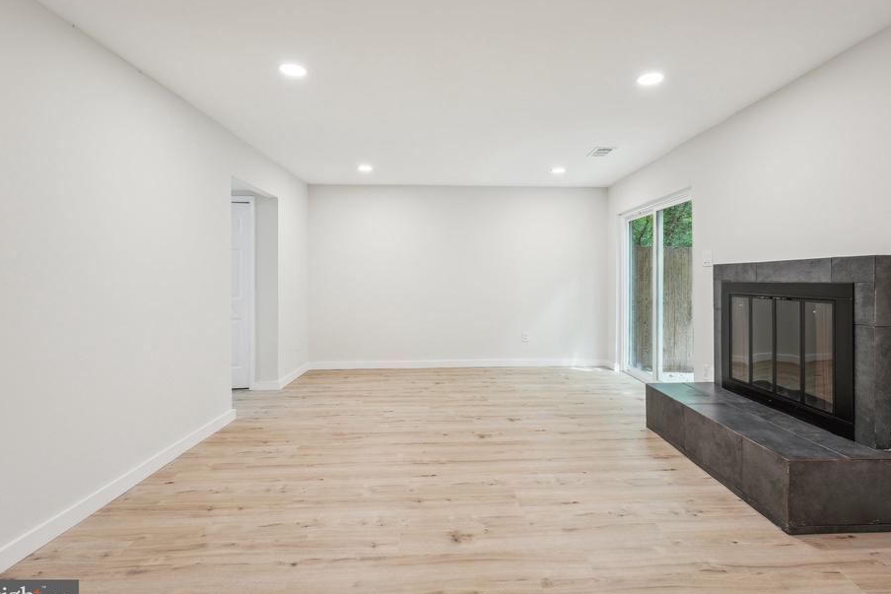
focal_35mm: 18
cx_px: 474
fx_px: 435
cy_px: 279
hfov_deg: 91.3
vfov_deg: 68.6
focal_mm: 15.5
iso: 160
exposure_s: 1/8
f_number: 7.1
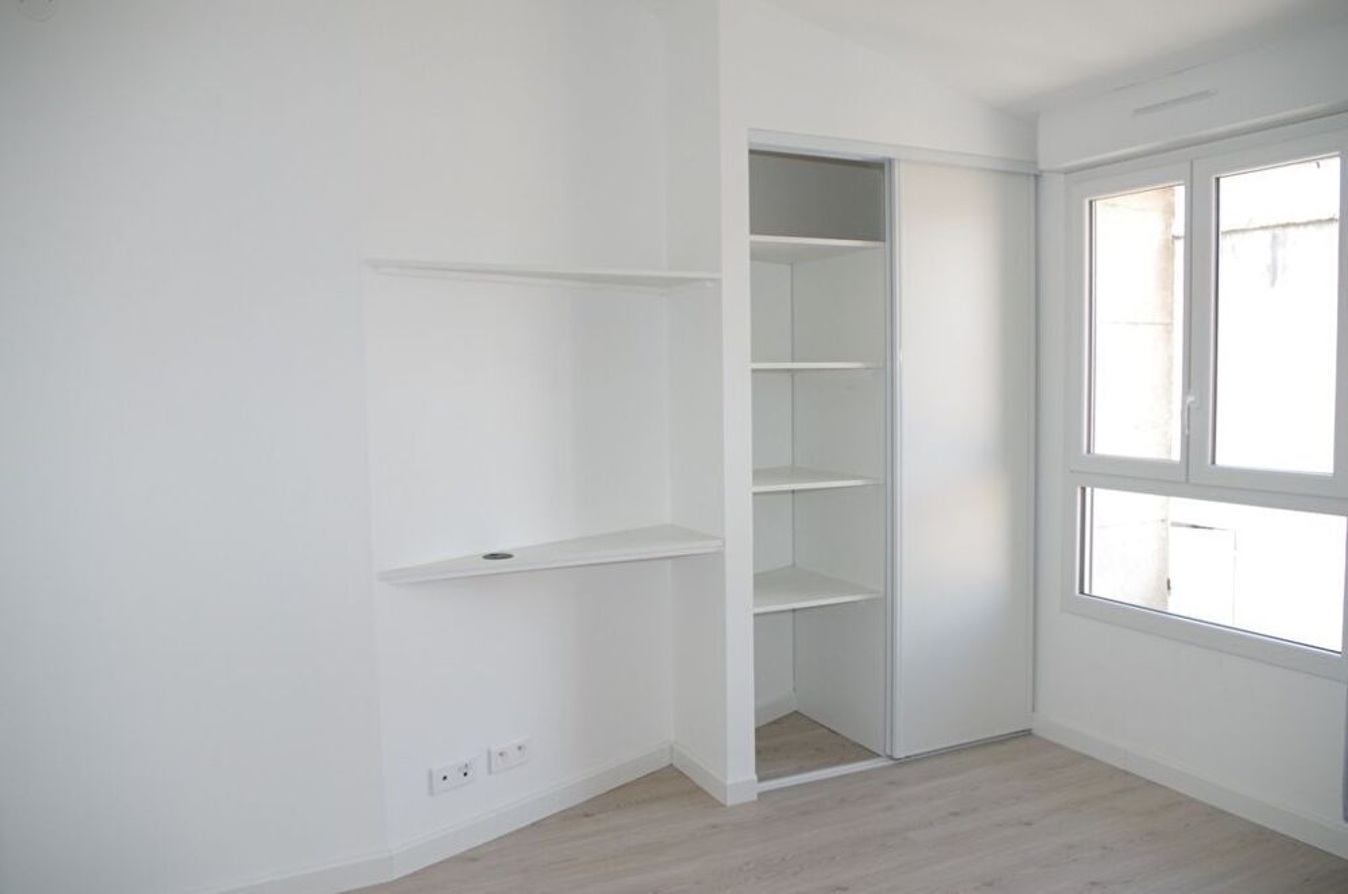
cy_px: 447
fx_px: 1009
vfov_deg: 47.8
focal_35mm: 27
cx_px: 674
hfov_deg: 67.5
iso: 800
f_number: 7.1
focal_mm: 18
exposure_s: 1/180
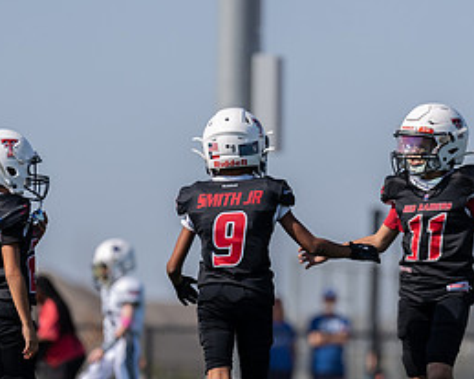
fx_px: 6325
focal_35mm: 451
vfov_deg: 3.4
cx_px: 315
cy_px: 275
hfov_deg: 4.3
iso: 100
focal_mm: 200
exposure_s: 1/2500
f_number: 2.8
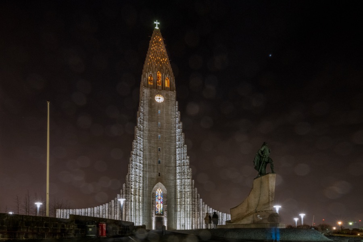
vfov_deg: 57.2
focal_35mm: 22
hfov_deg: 78.6
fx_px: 222
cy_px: 121
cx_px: 182
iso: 1600
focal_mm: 22
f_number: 16
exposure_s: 5
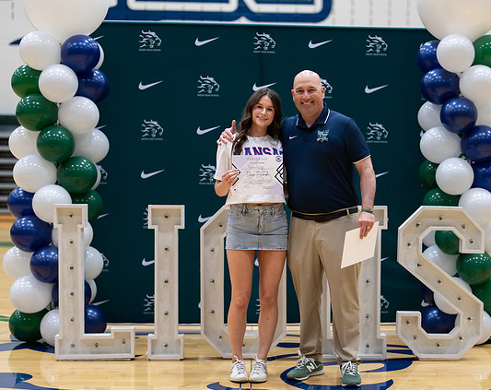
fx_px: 985
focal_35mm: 68
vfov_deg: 22.4
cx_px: 292
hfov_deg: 27.9
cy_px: 206
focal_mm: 50
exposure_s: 1/320
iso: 320
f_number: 1.2
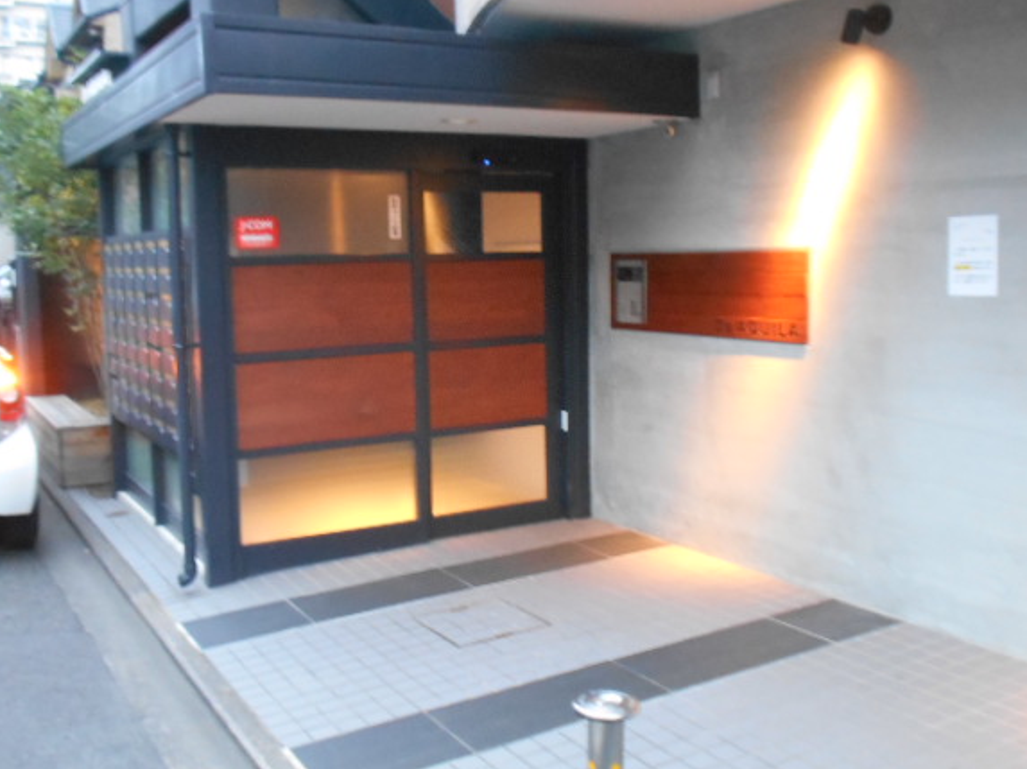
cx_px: 488
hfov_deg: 49.0
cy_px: 355
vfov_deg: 37.7
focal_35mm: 38
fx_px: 1127
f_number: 3.6
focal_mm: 5.8
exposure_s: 1/10
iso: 800
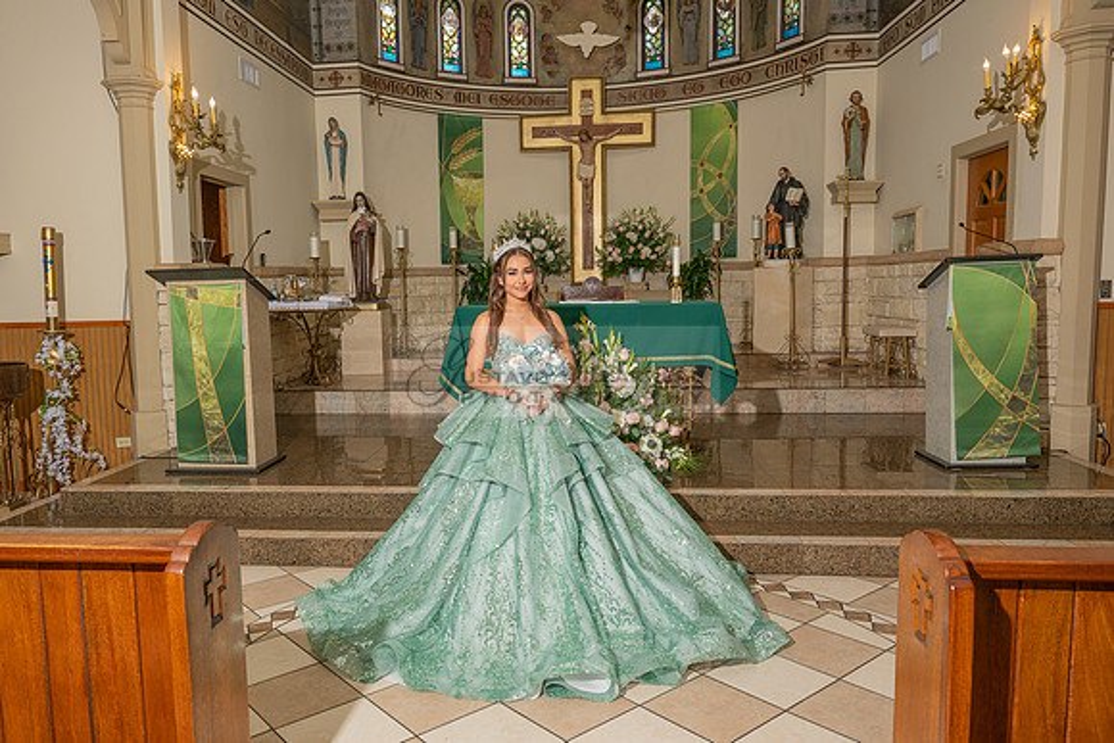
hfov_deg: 67.7
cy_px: 356
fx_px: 827
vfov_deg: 48.4
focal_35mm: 27
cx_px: 494
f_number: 4.5
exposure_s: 1/200
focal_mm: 24
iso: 320
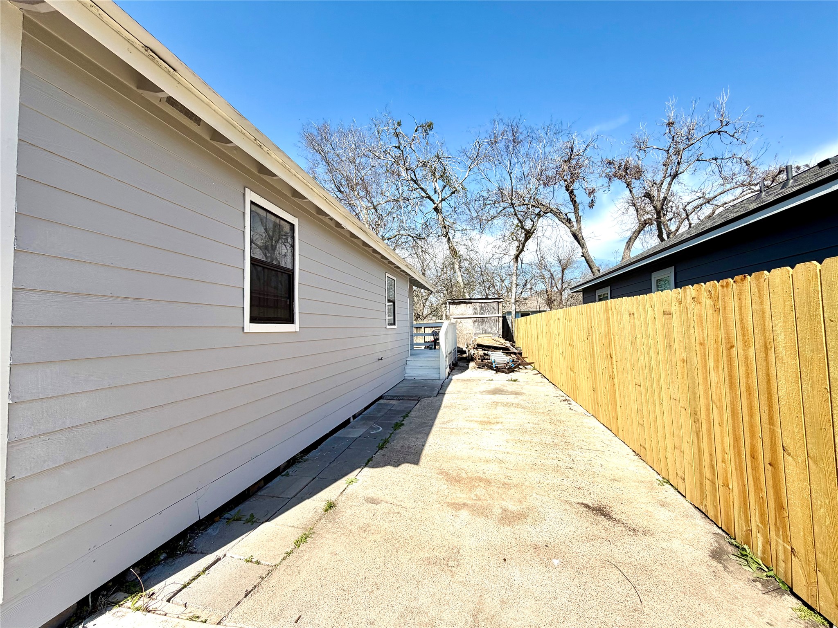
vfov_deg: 85.7
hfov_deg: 102.1
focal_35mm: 14
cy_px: 314
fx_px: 339
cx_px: 419
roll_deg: +2.0
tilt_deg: +2.1
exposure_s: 1/985
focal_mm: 2.22
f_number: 2.2
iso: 20
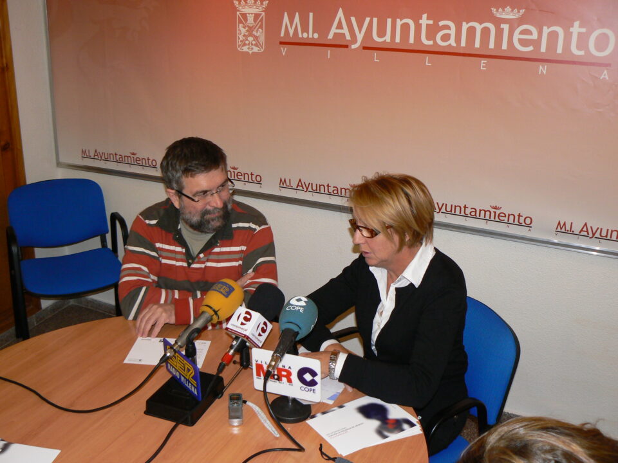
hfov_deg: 51.4
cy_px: 232
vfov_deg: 39.7
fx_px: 643
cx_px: 309
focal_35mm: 36
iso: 100
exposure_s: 1/30
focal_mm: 6
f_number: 2.8
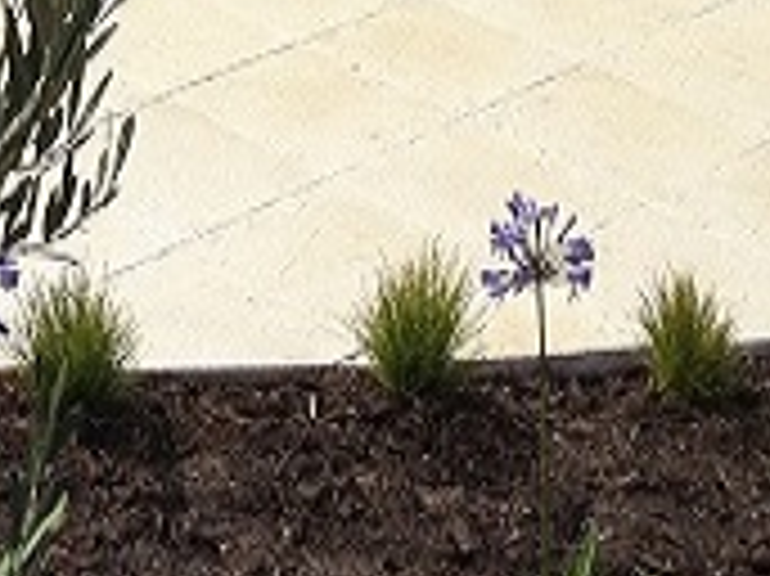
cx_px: -90
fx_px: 2912
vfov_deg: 11.1
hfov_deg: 14.7
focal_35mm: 131
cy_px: -135
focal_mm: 4.28
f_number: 2.4
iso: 64
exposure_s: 1/2762
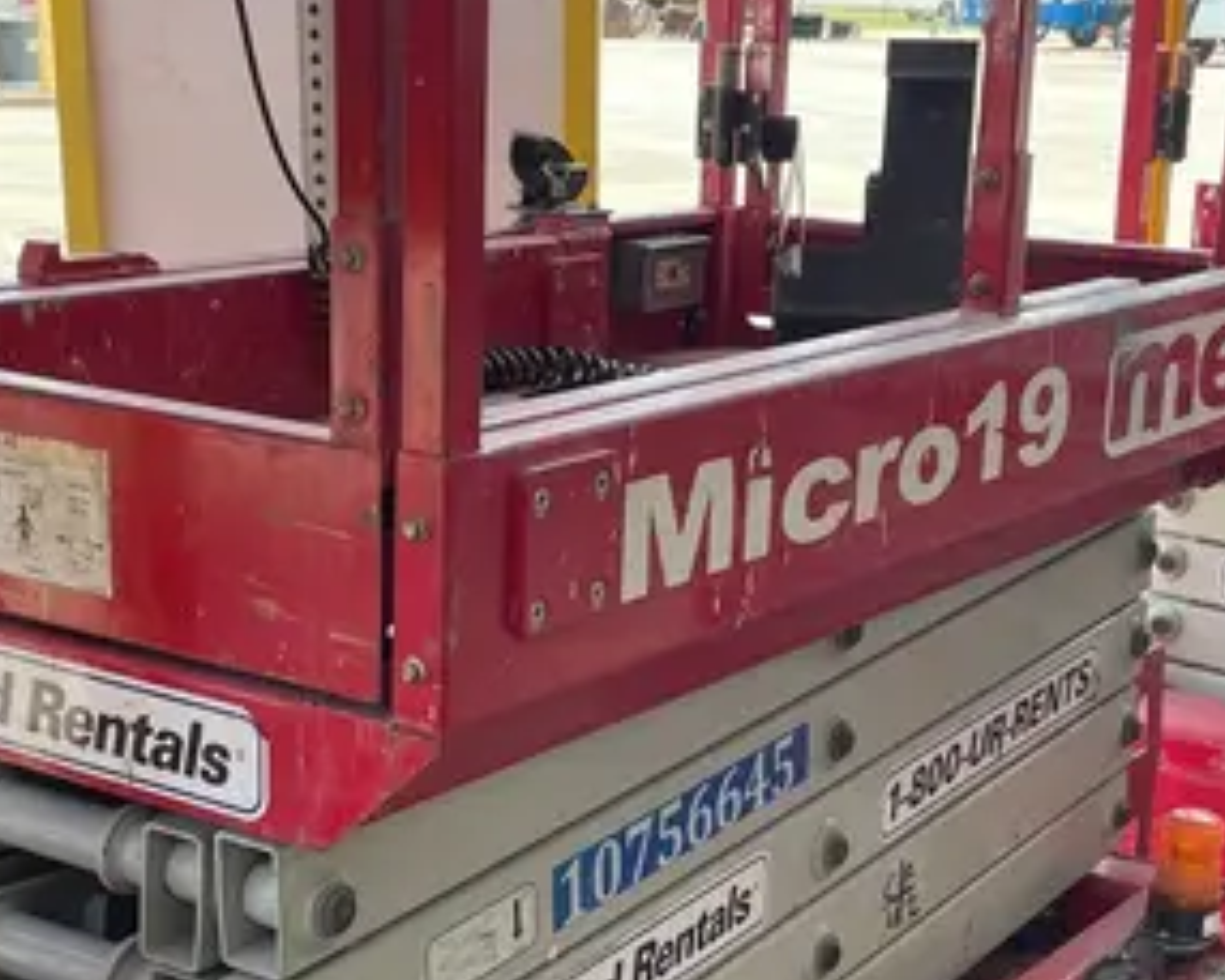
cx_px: 617
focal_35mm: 65
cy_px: 734
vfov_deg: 23.3
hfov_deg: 29.1
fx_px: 2357
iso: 32
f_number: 1.6
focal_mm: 4.2
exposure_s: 1/399
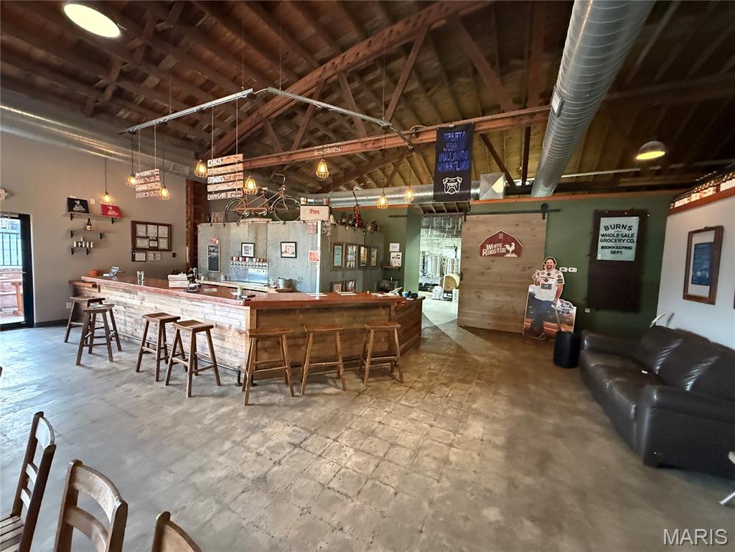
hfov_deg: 102.1
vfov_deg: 85.7
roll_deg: -2.2
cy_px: 276
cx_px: 368
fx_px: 297
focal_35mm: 14
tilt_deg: -1.9
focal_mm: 2.22
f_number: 2.2
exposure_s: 1/60
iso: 1250
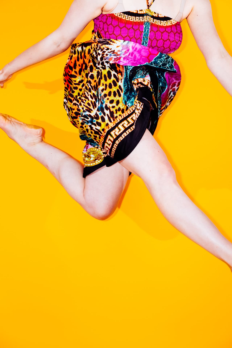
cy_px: 174
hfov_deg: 22.3
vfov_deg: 32.9
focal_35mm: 61
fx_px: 590
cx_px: 116
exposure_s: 1/180
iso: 800
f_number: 6.4
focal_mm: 40.7
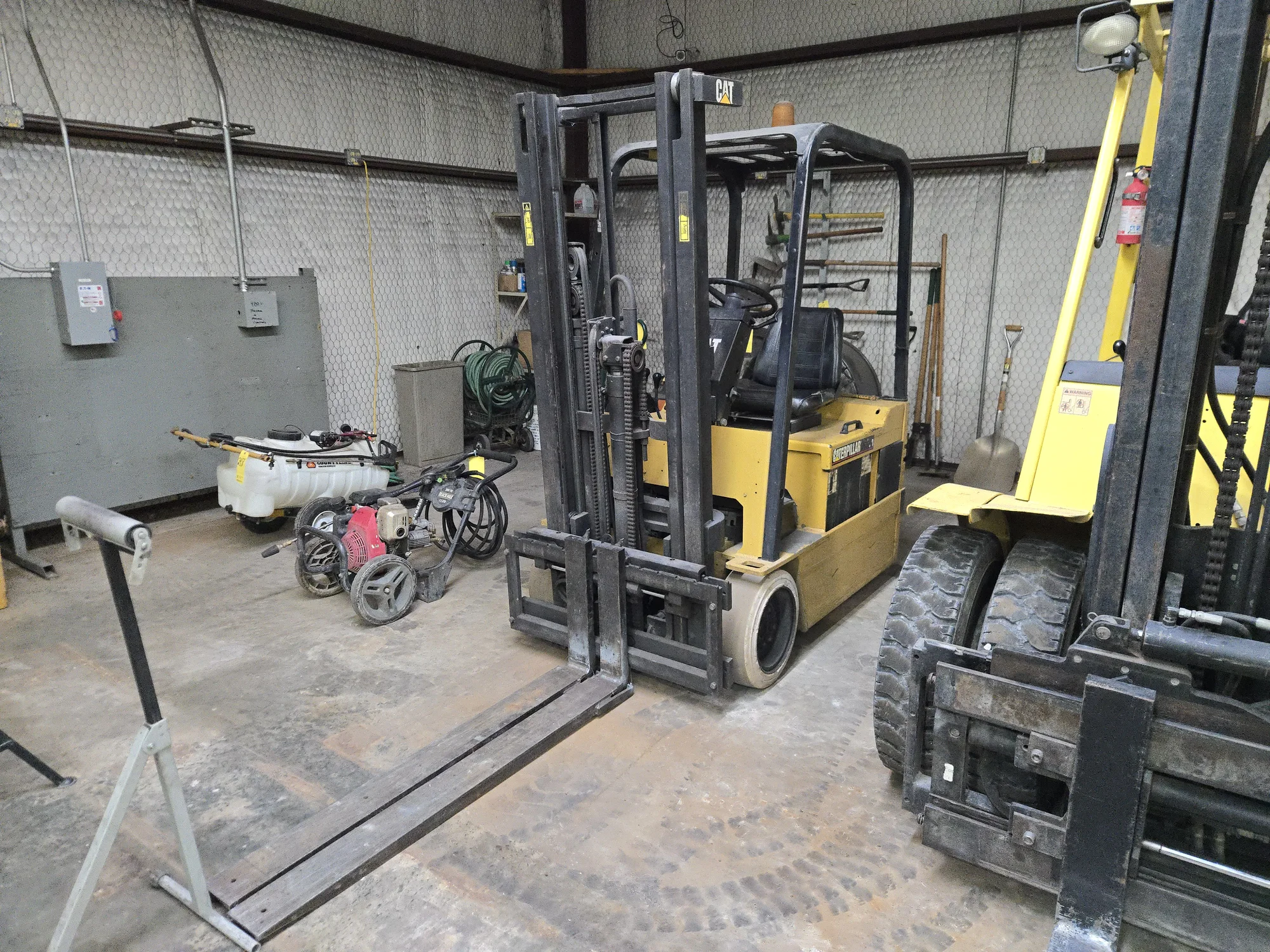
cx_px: 635
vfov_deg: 58.9
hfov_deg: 73.9
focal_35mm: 23
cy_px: 476
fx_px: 844
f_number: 1.8
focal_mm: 5.4
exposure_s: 1/120
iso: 640
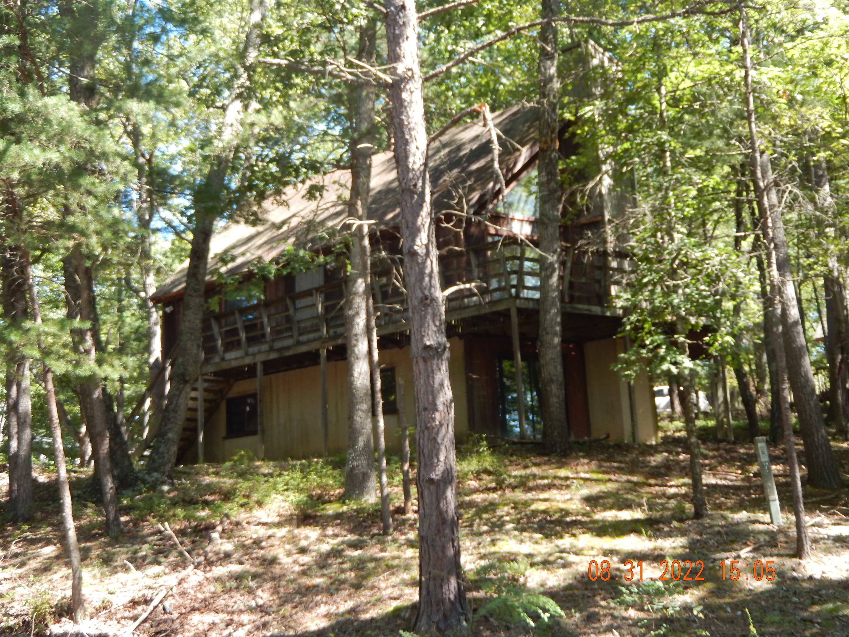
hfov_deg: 45.8
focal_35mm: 41
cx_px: 424
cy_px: 318
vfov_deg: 35.1
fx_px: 1006
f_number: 4.2
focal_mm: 7.3
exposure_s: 1/60
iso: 125
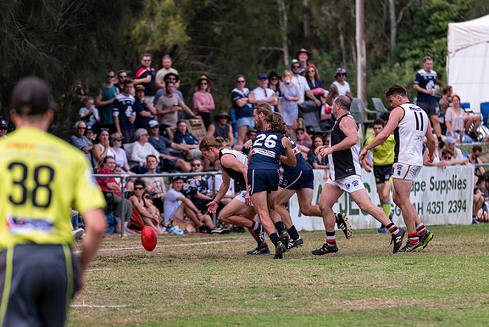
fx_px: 4619
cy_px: 184
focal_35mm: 340
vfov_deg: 4.0
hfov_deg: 6.1
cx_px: 263
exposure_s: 1/1600
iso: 800
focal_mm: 300
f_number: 6.3
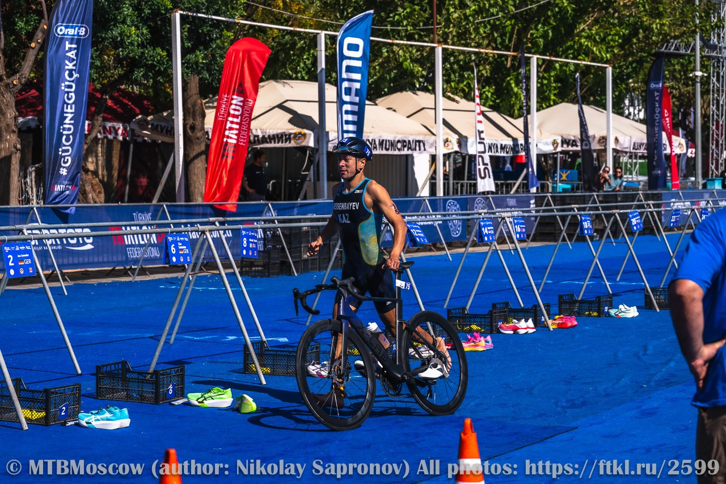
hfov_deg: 19.8
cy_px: 242
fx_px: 2077
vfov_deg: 13.3
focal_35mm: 103
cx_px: 363
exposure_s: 1/1250
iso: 100
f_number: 7.1
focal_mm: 103
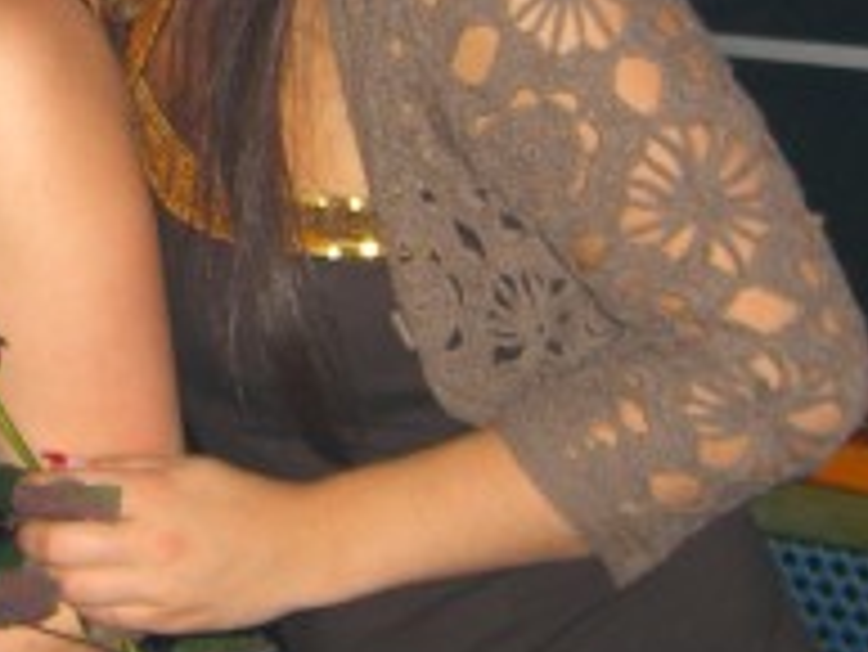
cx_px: 67
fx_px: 2961
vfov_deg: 12.4
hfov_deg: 16.4
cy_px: -4
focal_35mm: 118
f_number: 2.8
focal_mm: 7.9
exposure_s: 1/60
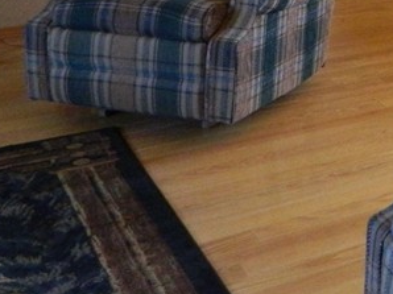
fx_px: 976
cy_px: -61
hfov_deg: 19.6
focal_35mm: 86
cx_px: 597
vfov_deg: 16.4
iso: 400
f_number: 3.1
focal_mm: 4.5
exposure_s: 1/80
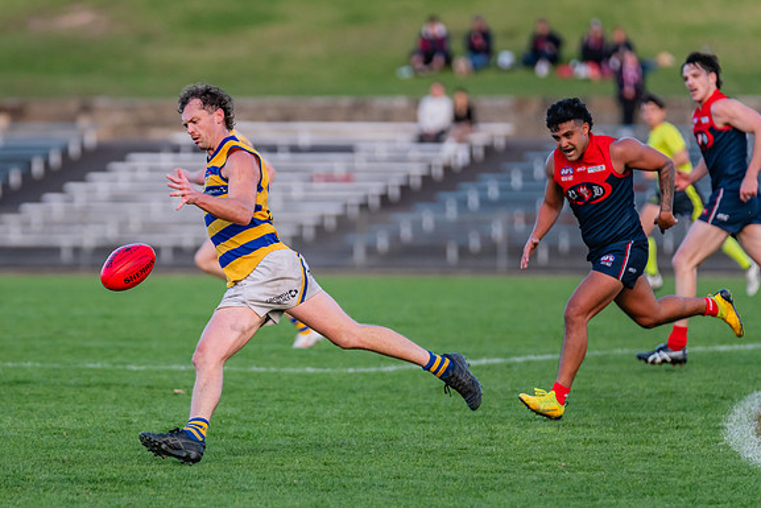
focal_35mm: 415
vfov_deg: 3.3
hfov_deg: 5.0
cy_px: 283
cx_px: 285
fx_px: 8774
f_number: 4
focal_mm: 330
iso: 1250
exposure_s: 1/1250
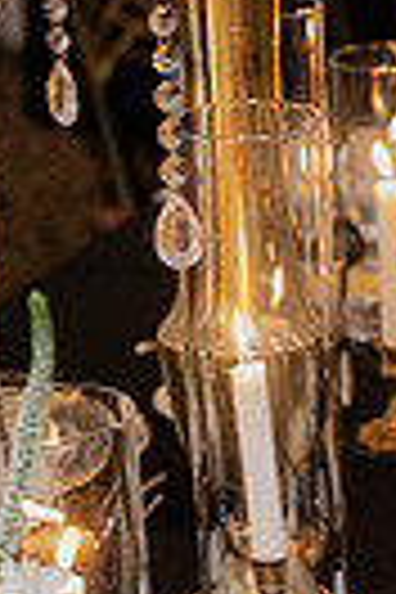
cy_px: 441
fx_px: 2821
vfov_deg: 12.0
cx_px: 544
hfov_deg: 7.9
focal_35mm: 171
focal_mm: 50
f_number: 2.8
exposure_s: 1/100
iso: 2500
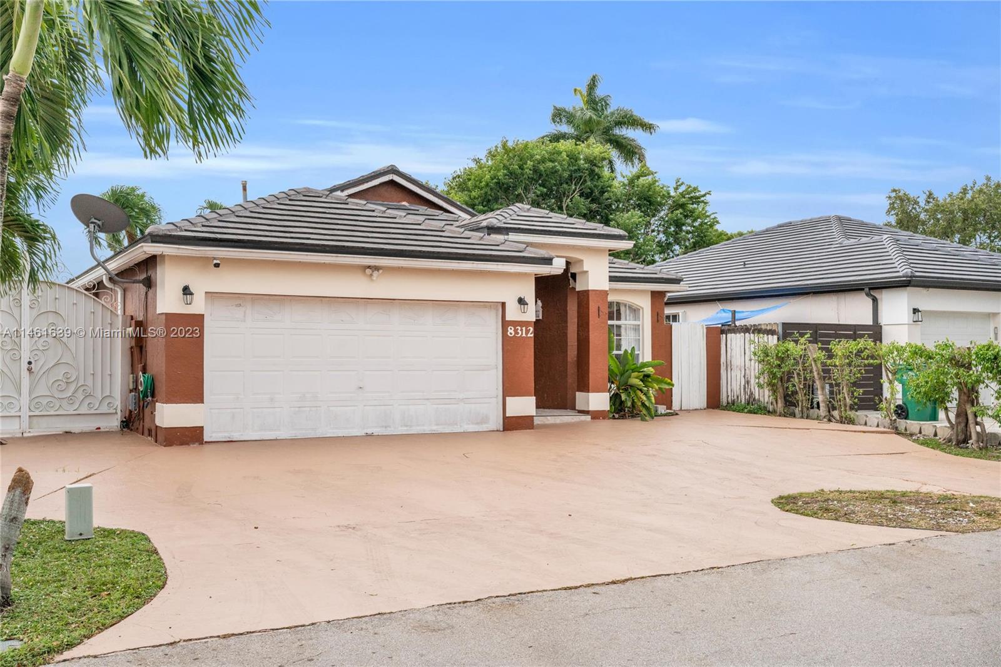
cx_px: 500
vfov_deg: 37.8
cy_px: 334
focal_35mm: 35
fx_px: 973
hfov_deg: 54.4
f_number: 9
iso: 640
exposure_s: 1/4000
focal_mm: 35
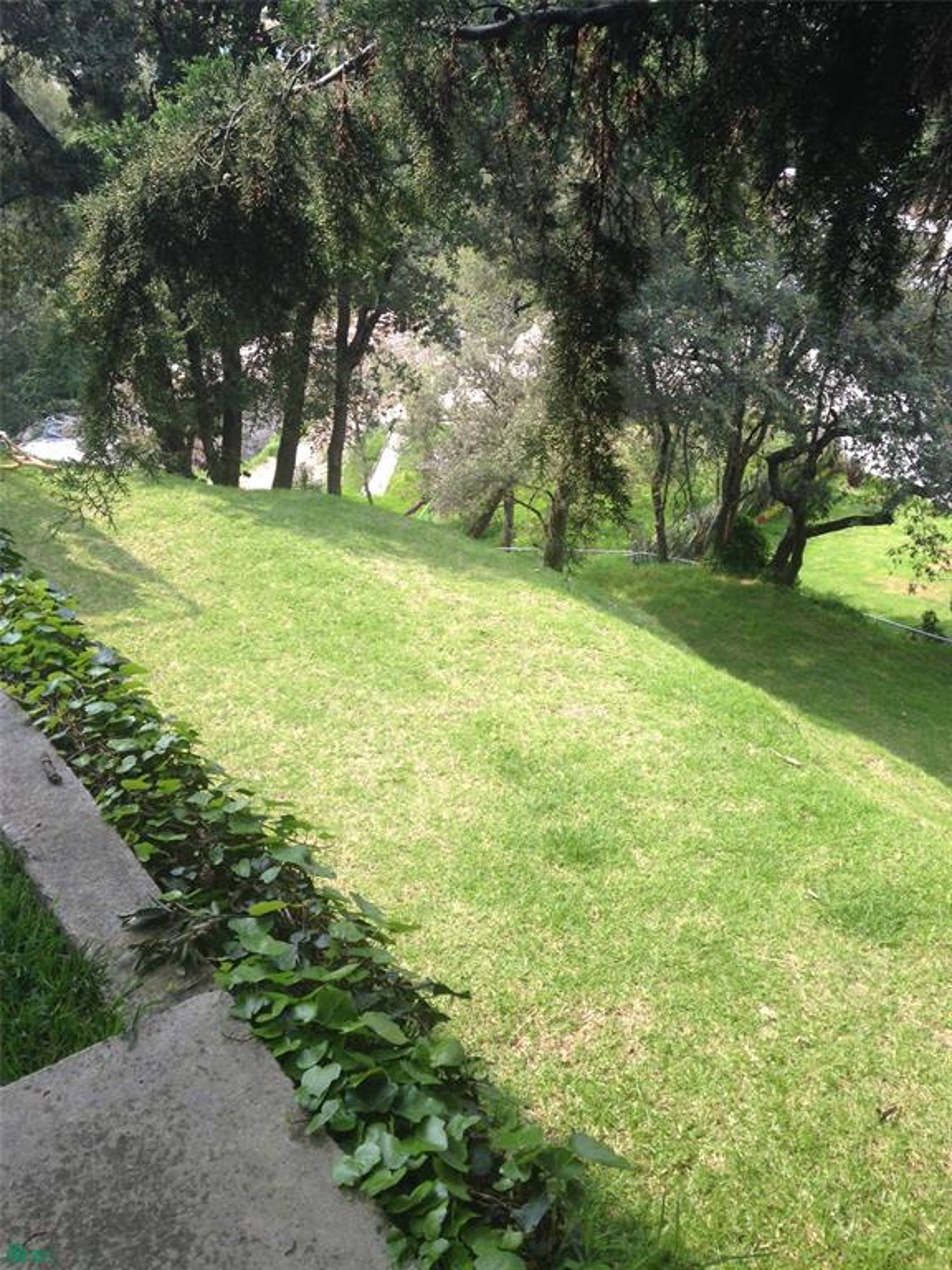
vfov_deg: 55.4
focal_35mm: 33
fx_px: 1210
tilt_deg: -25.3
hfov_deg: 42.9
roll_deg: -0.2
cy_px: 635
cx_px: 476
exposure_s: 1/299
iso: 50
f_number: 2.4
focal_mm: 4.12
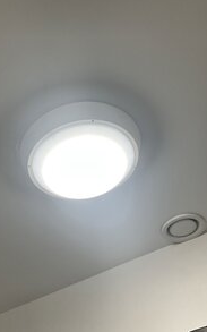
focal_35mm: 42
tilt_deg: +44.2
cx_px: 70
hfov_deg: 30.3
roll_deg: +7.9
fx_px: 379
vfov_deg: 47.2
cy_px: 163
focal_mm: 3
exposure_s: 1/122
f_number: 1.8
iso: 50
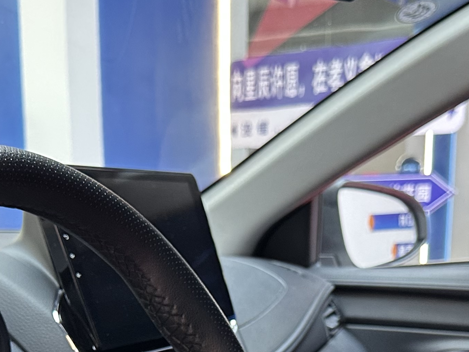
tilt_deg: -13.1
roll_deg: +0.5
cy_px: 446
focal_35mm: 71
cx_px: 233
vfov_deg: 19.3
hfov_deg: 27.4
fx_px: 962
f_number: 1.78
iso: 320
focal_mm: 6.86
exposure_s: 1/50
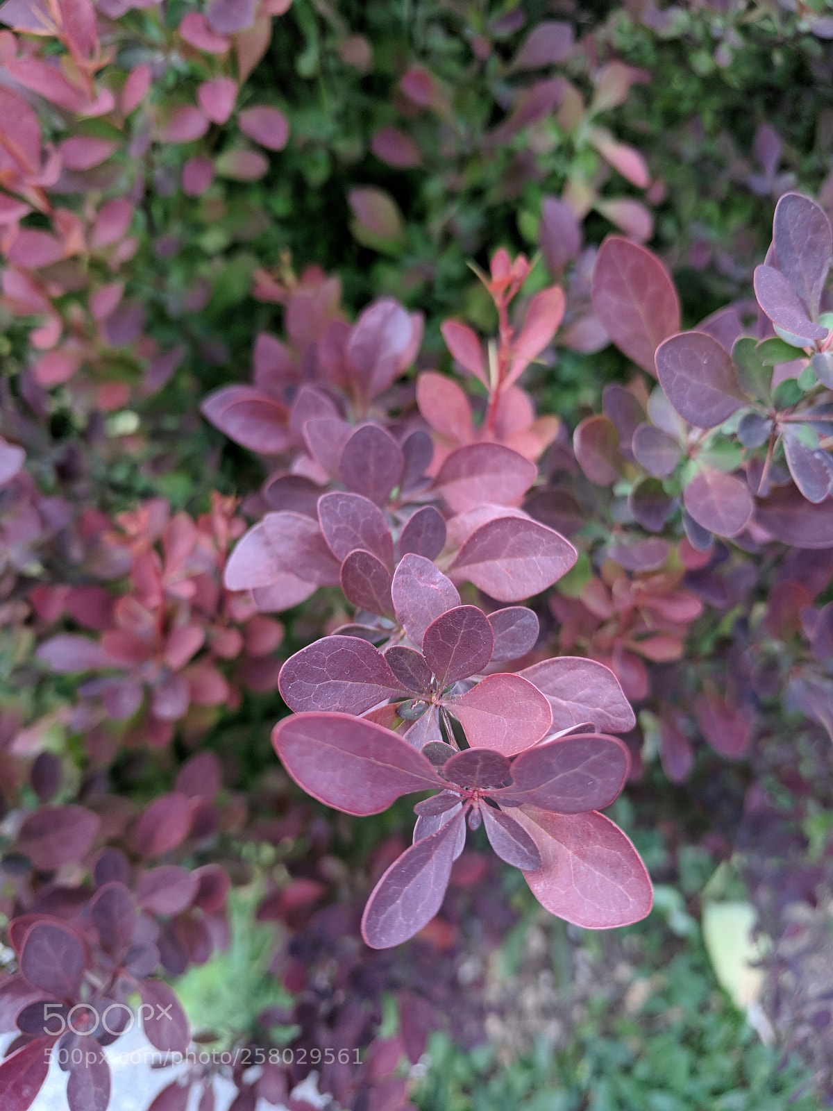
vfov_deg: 67.3
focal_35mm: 26
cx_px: 416
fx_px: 834
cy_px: 556
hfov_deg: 53.1
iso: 113
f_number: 2
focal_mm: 4.67
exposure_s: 1/100
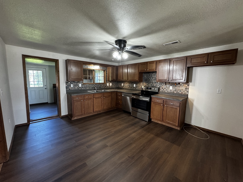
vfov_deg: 85.7
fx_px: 98
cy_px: 91
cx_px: 122
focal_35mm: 14
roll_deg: -0.9
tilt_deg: -7.4
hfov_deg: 102.1
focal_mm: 2.22
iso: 500
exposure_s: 1/60
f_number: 2.2
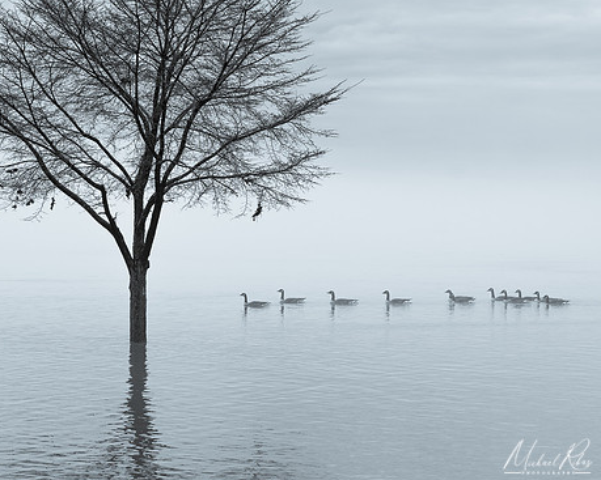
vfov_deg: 14.7
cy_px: 188
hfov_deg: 18.3
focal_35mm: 105
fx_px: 1867
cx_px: 316
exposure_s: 1/250
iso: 100
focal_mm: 50
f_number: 6.3
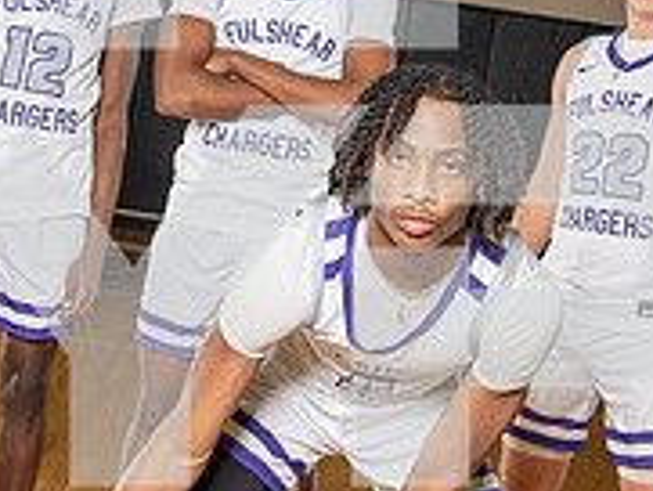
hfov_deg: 26.3
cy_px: 298
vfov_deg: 19.9
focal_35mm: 74
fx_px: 1397
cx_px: 281
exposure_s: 1/250
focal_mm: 24
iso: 320
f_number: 5.6
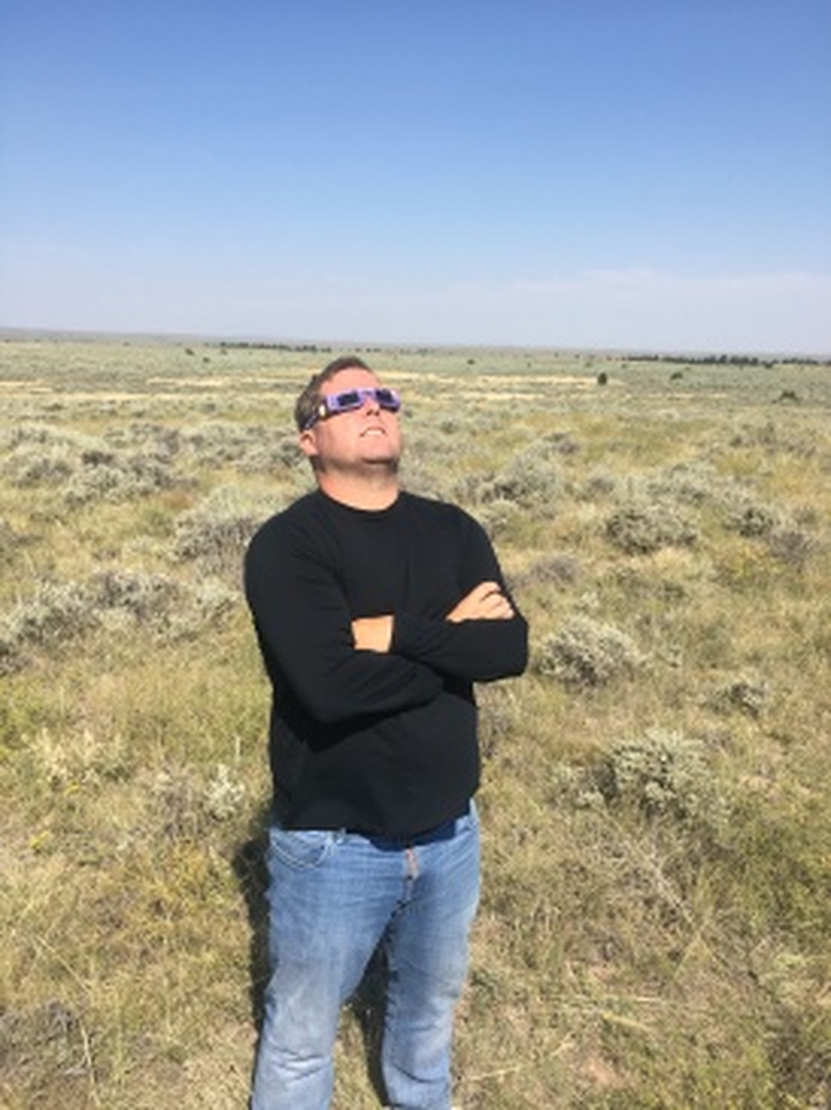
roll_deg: +0.0
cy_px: 555
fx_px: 929
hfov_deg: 48.2
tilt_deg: -13.6
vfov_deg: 61.7
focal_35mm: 29
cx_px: 416
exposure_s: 1/1425
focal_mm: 4.15
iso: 25
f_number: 2.2
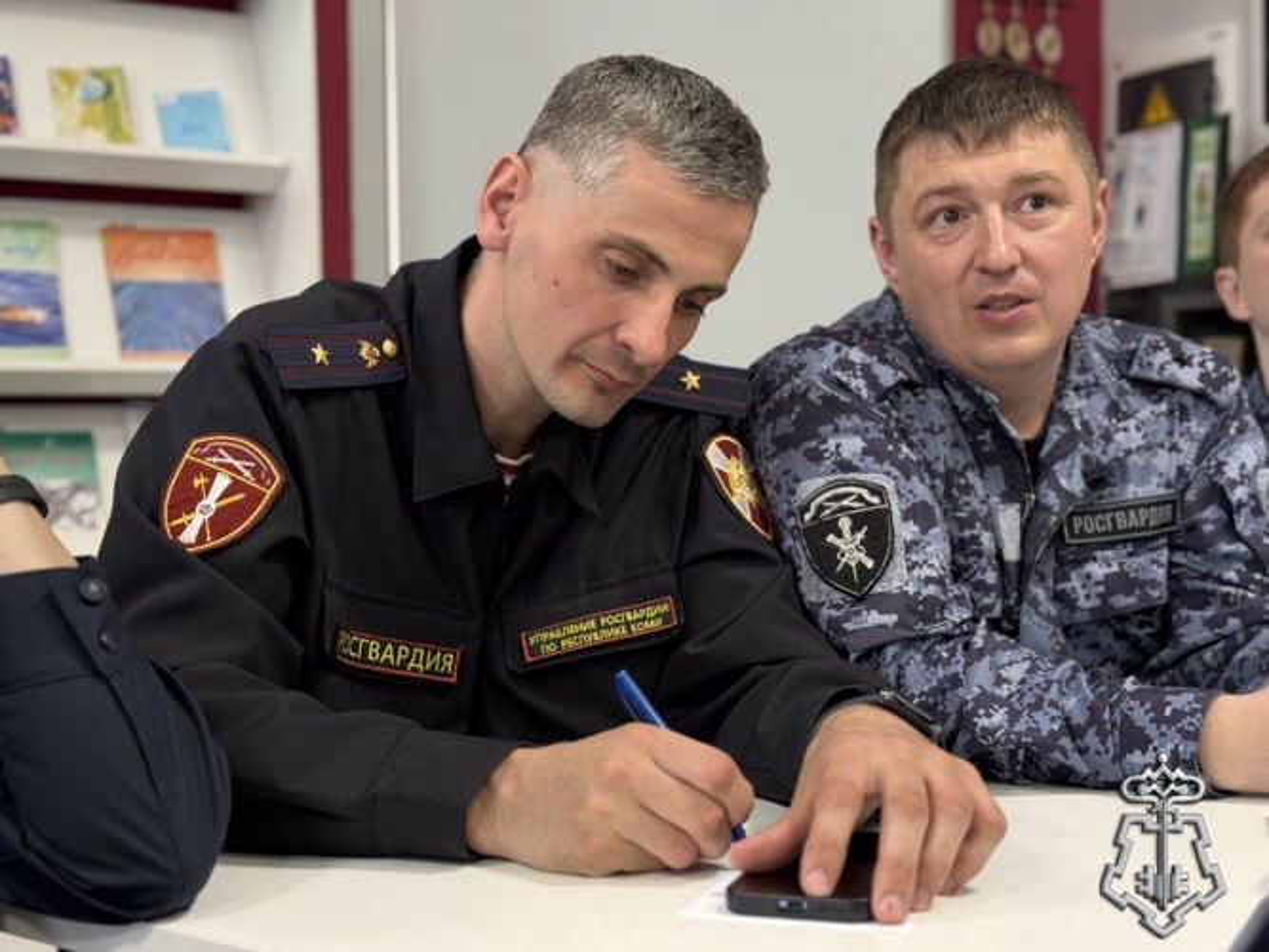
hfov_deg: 39.7
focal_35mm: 48
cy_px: 476
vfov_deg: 30.3
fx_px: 1759
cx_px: 634
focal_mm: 6.76
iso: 200
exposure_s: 1/60
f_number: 1.78
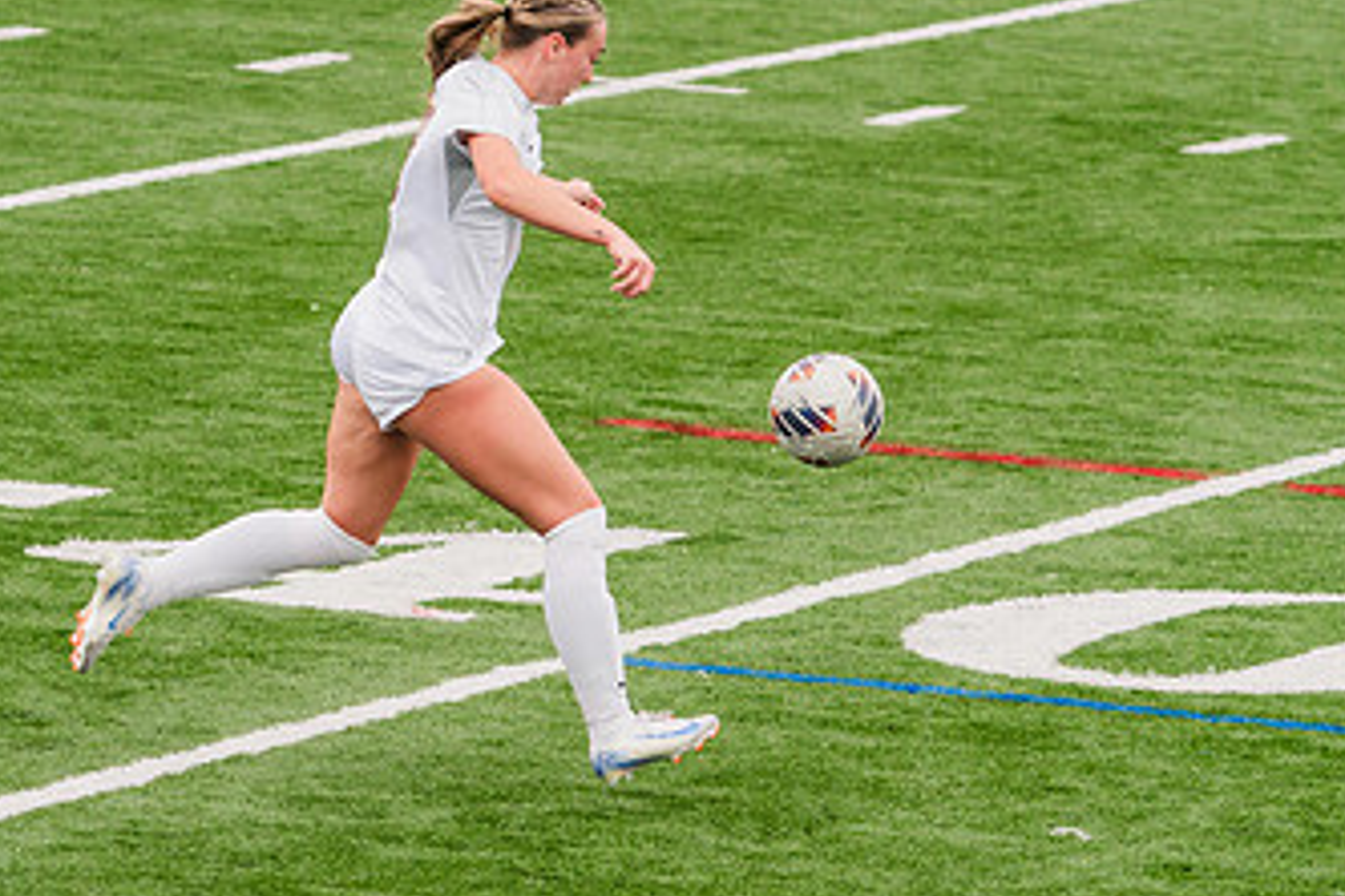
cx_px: 538
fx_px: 16886
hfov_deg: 4.6
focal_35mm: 452
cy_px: 481
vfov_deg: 3.0
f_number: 5.6
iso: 640
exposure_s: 1/1600
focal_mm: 200
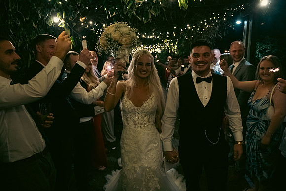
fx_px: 191
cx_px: 143
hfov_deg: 73.7
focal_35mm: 24
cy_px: 96
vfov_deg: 53.2
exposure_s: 1/160
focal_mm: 24
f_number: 3.5
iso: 2500
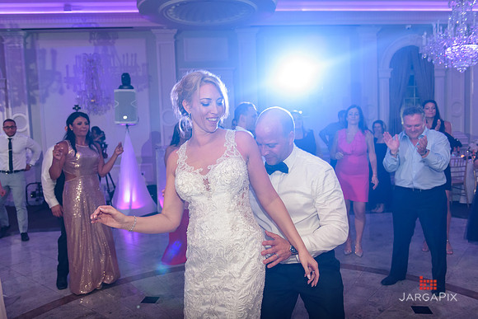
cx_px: 239
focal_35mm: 31
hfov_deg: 60.3
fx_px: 412
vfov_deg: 42.3
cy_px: 160
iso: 1600
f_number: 3.2
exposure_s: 1/125
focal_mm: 31
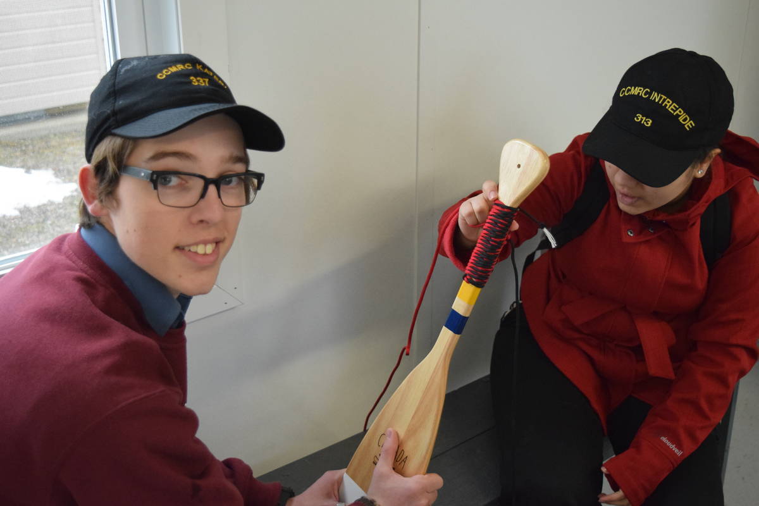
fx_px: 917
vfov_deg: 30.8
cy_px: 253
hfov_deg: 45.0
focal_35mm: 44
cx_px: 380
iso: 3200
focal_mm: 29
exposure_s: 1/400
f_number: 4.2
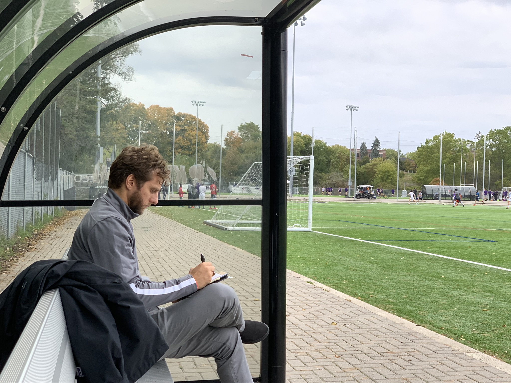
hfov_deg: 36.8
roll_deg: -2.2
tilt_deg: +0.9
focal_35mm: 52
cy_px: 192
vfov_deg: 28.0
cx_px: 256
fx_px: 768
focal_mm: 6
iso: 100
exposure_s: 1/122
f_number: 2.4
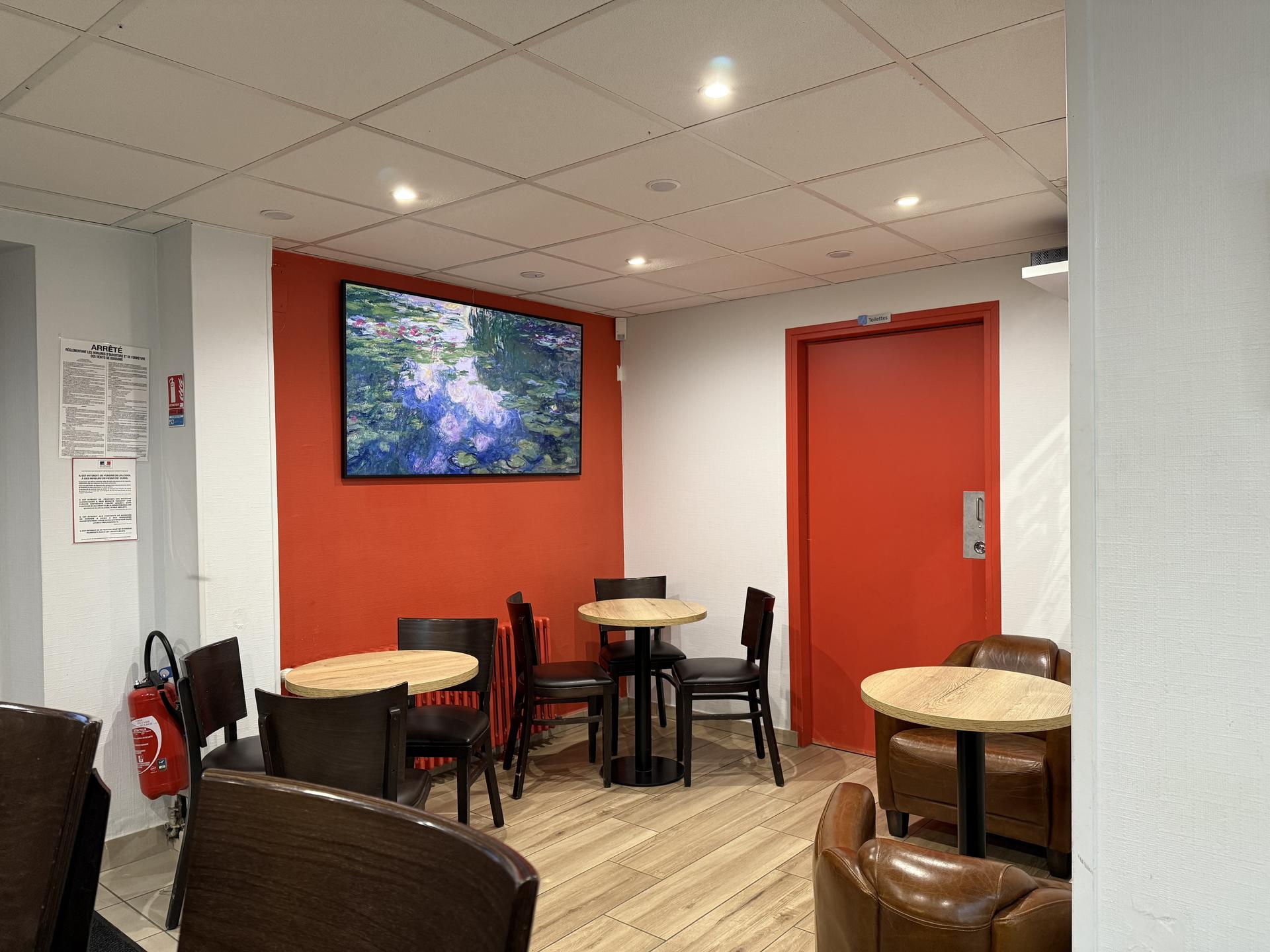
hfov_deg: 71.6
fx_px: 881
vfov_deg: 56.8
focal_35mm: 24
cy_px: 476
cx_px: 635
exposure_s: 1/60
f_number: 1.78
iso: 250
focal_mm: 6.76
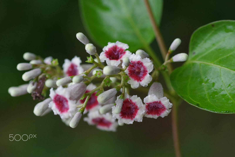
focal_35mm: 150
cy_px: 78
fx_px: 979
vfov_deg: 9.1
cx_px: 118
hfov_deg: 13.7
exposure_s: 1/100
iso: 500
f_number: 8
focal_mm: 100
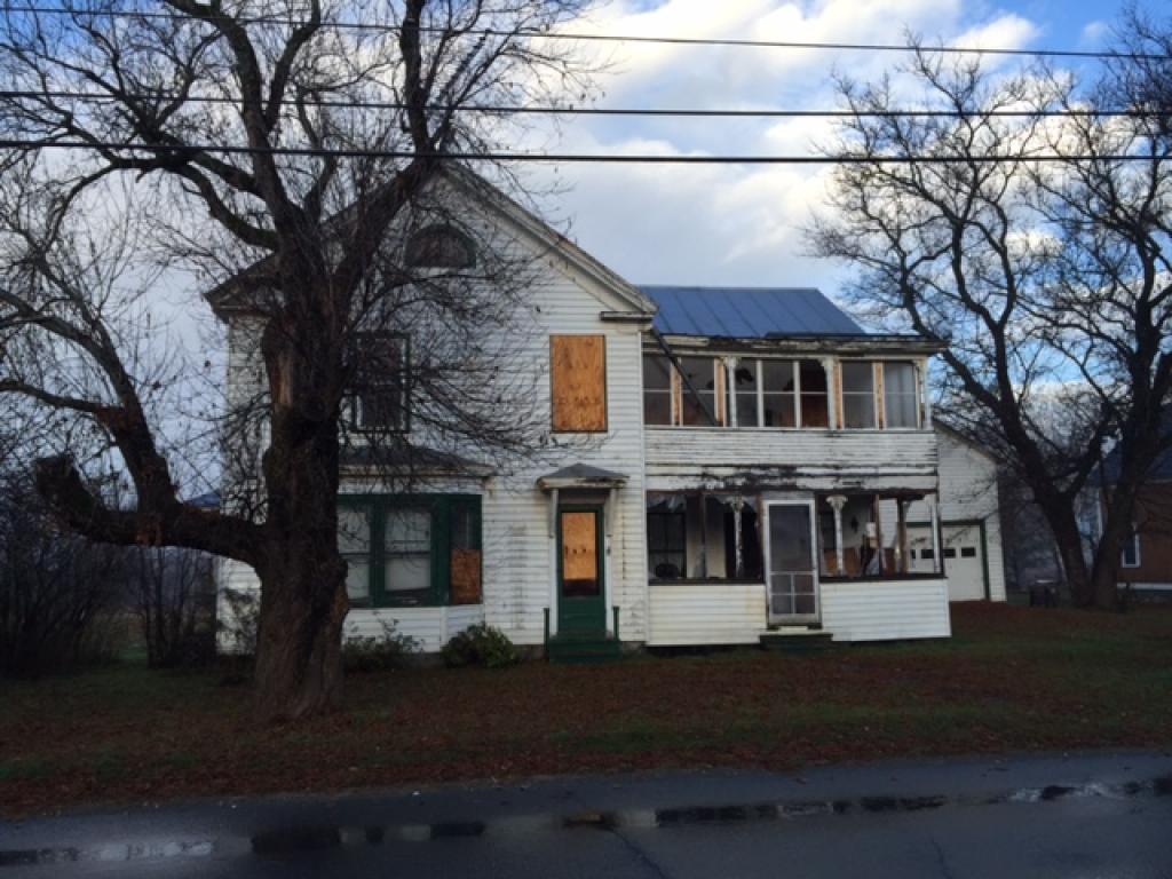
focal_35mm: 29
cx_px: 586
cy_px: 440
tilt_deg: +7.2
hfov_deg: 61.7
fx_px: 982
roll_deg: +2.2
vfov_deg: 48.2
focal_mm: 4.15
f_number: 2.2
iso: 32
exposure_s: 1/476
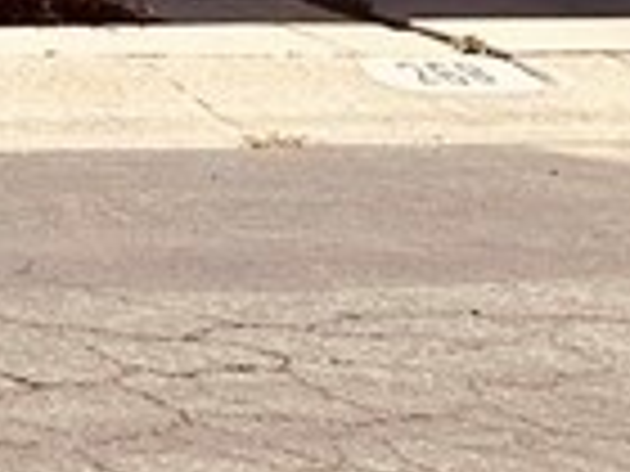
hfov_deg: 8.5
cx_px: -1530
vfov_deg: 7.4
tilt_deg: +5.4
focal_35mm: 175
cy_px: -957
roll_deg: -3.6
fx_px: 3185
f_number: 1.78
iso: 80
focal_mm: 6.86
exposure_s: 1/3597
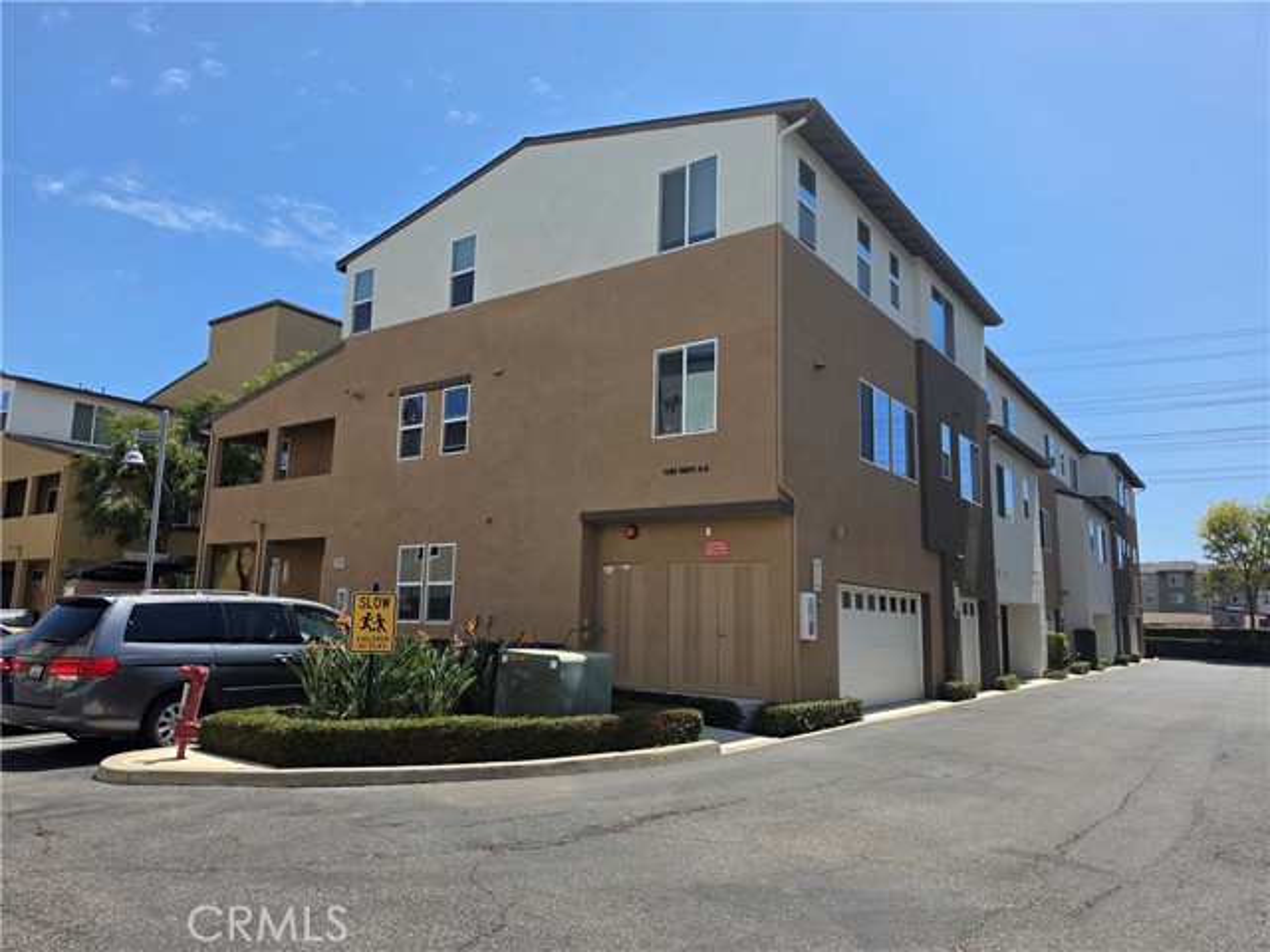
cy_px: 476
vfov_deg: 58.9
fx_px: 844
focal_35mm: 23
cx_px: 635
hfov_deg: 73.9
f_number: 1.4
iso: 64
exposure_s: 1/5955
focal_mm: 6.5
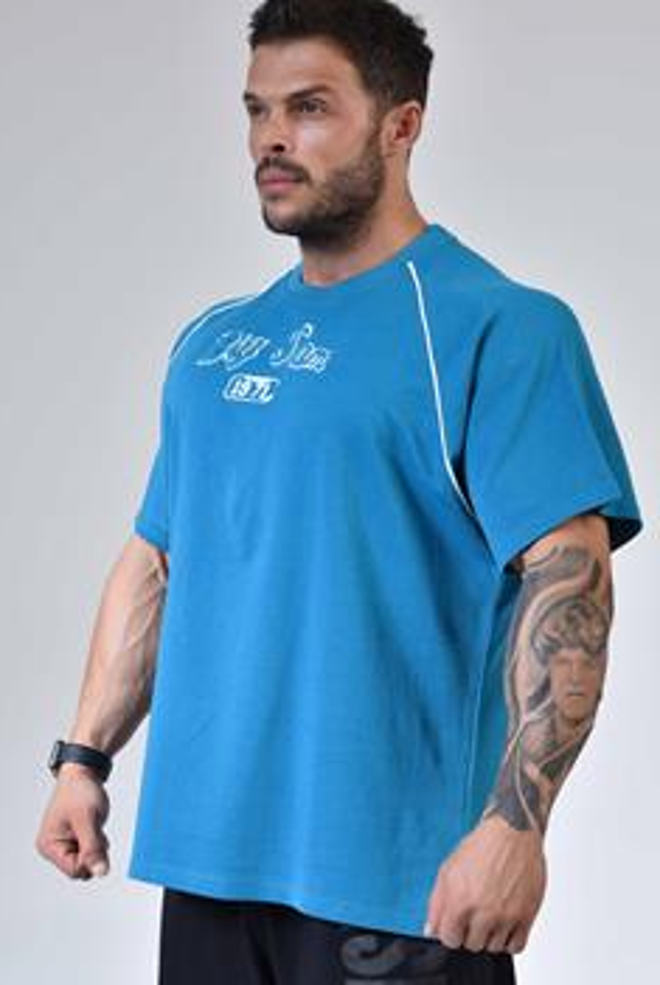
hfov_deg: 13.3
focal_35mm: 103
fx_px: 2824
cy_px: 584
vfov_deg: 19.8
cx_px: 334
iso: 200
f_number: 11
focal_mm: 78
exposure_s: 1/100
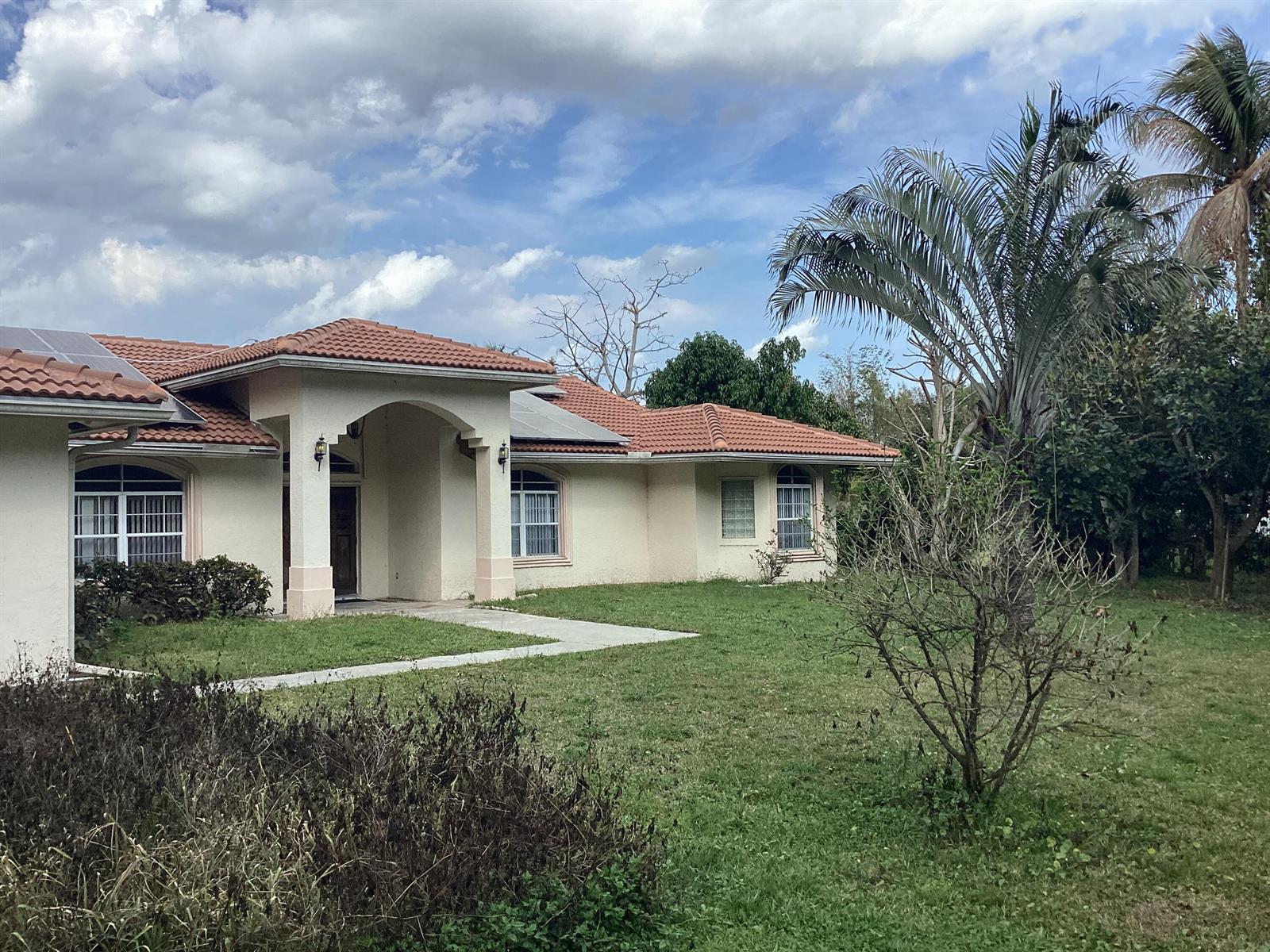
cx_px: 635
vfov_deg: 45.4
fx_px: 1137
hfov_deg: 58.4
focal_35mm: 31
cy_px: 476
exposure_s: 1/1045
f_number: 2.4
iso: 25
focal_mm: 3.3
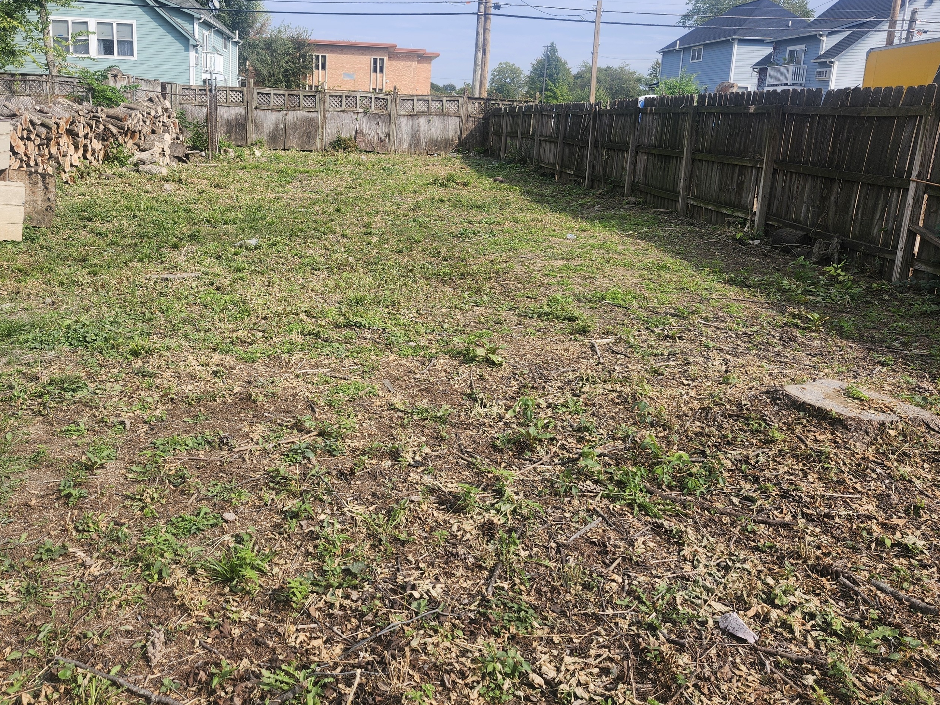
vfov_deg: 49.4
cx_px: 396
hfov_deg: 63.1
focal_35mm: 28
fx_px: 760
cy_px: 279
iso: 25
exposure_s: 1/1148
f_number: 1.8
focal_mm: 5.54
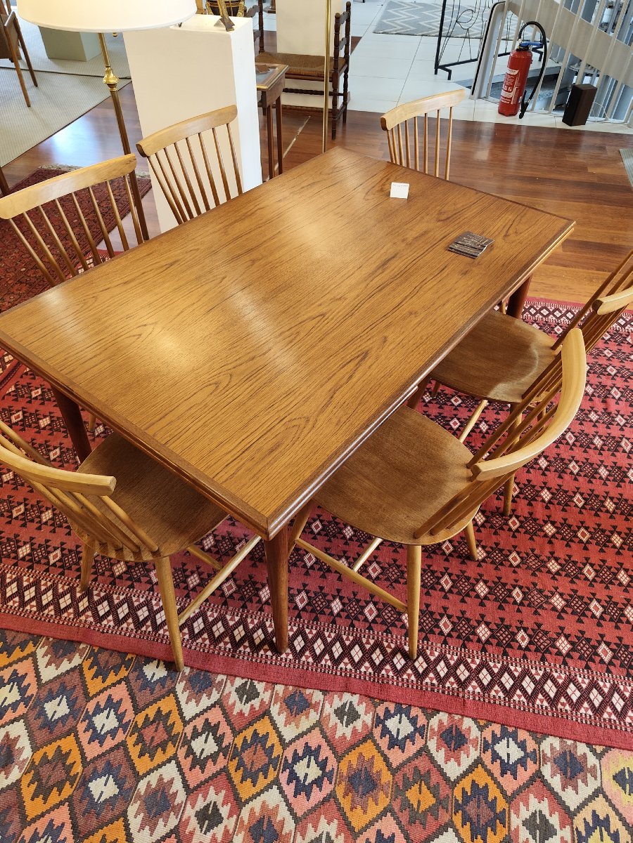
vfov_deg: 73.9
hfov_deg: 58.9
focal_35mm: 23
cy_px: 422
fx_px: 561
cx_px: 316
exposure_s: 1/50
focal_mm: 6.07
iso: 400
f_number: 1.7
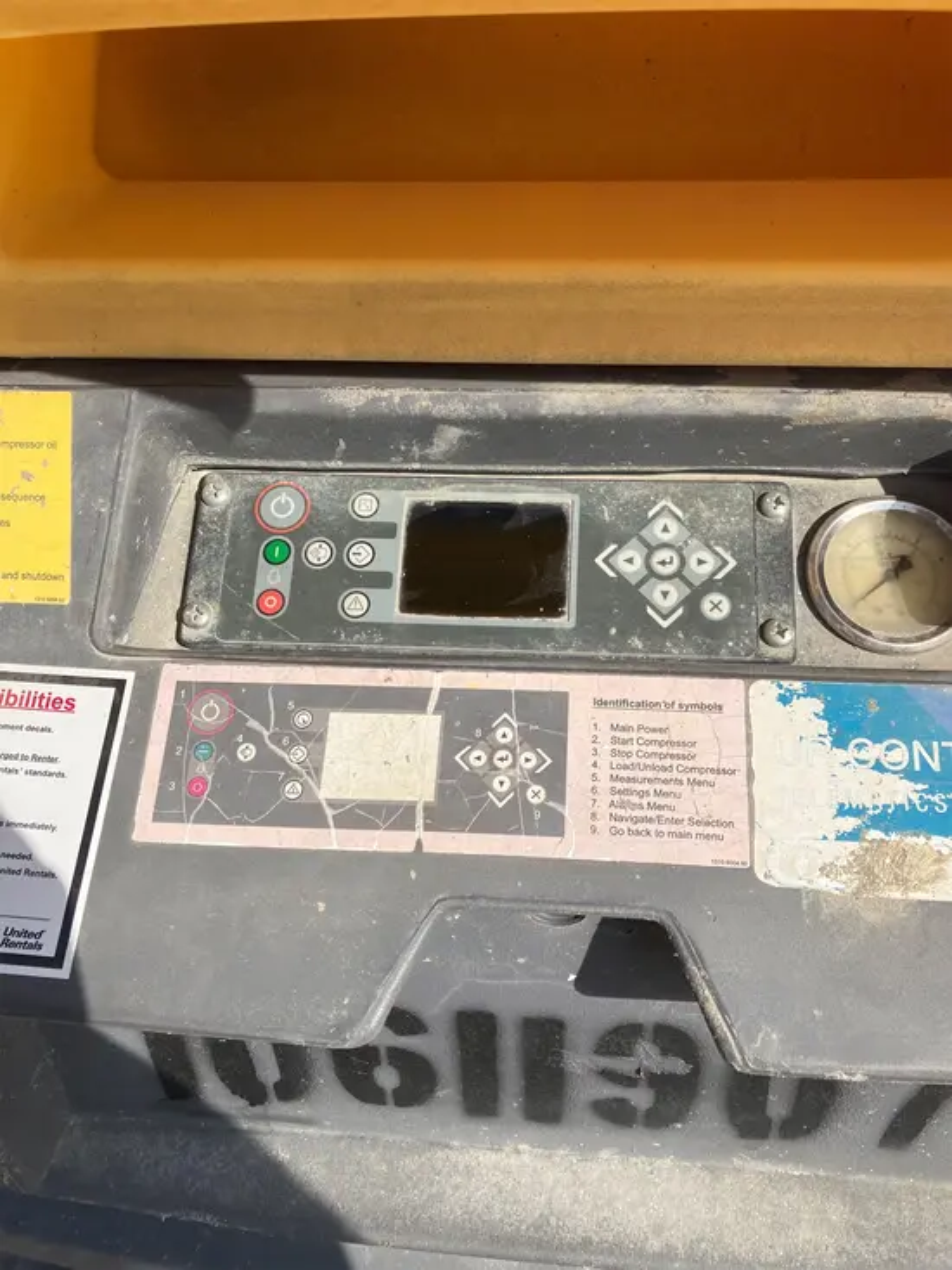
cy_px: 635
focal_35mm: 28
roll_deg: +5.0
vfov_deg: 63.4
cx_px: 476
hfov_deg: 49.8
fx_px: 1026
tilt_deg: -37.7
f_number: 1.8
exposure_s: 1/2315
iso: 32
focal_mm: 3.99
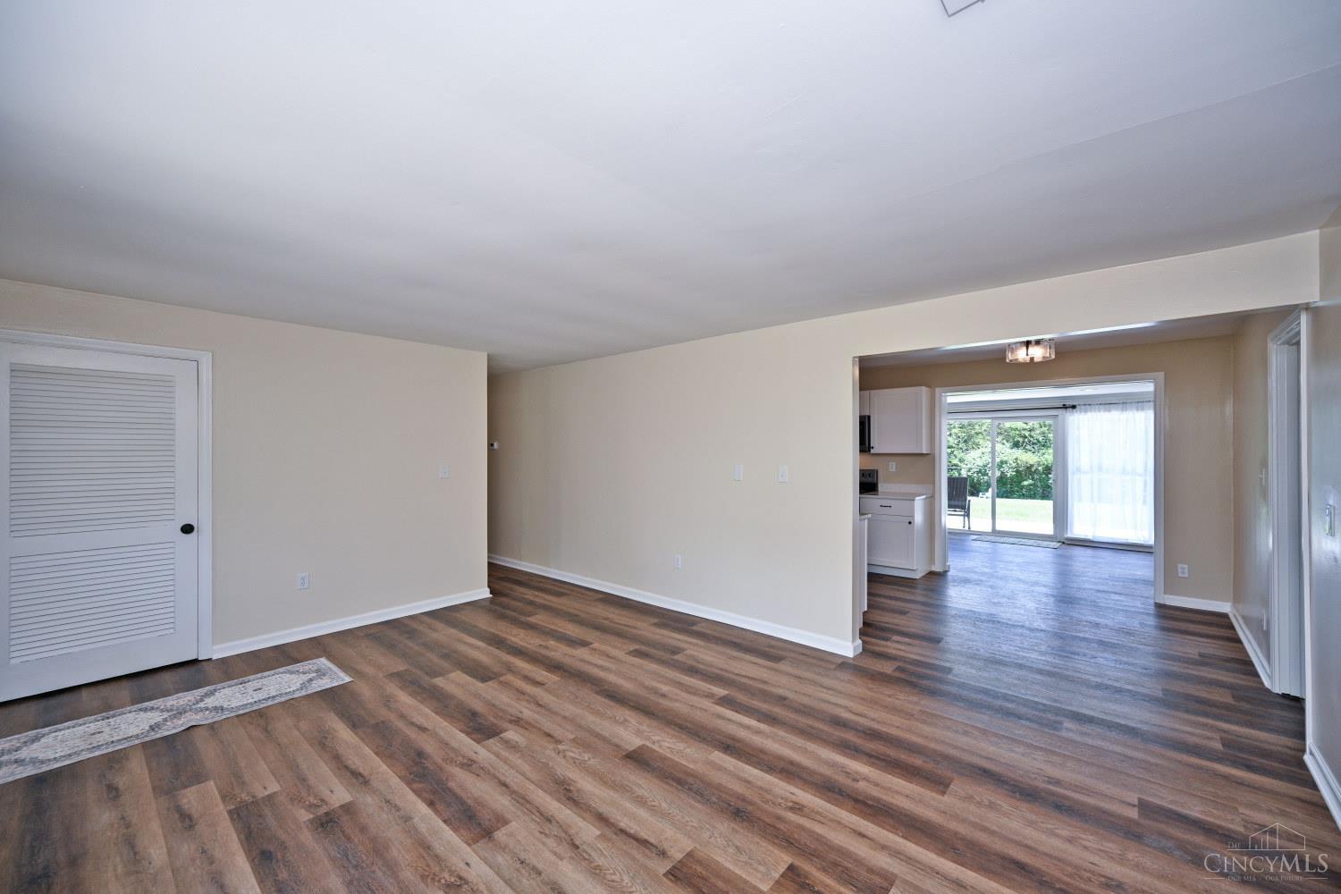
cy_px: 447
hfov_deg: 104.3
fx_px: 521
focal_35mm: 14
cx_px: 670
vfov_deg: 81.2
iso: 200
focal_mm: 14
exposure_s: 1/100
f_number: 5
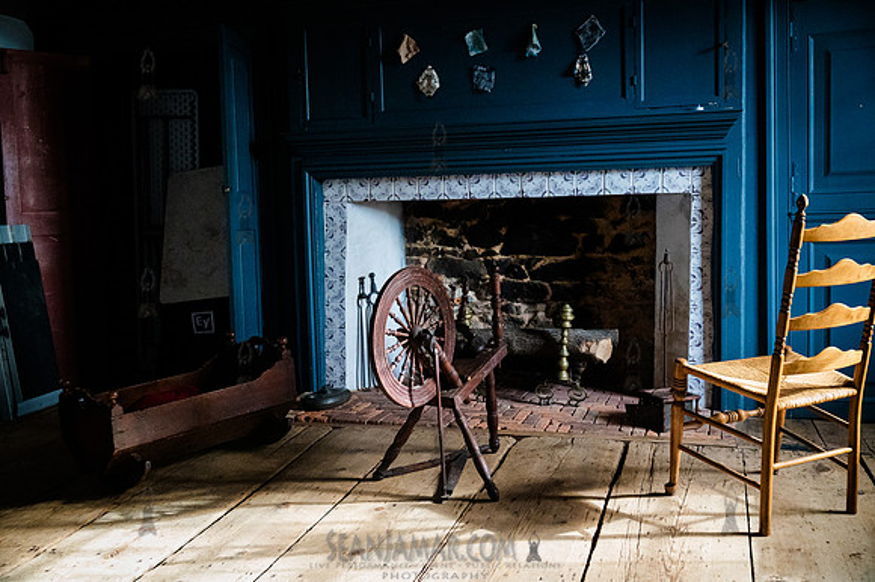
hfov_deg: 54.5
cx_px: 438
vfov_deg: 37.8
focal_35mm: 35
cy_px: 291
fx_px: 850
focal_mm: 35
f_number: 4
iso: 12800
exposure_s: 1/125
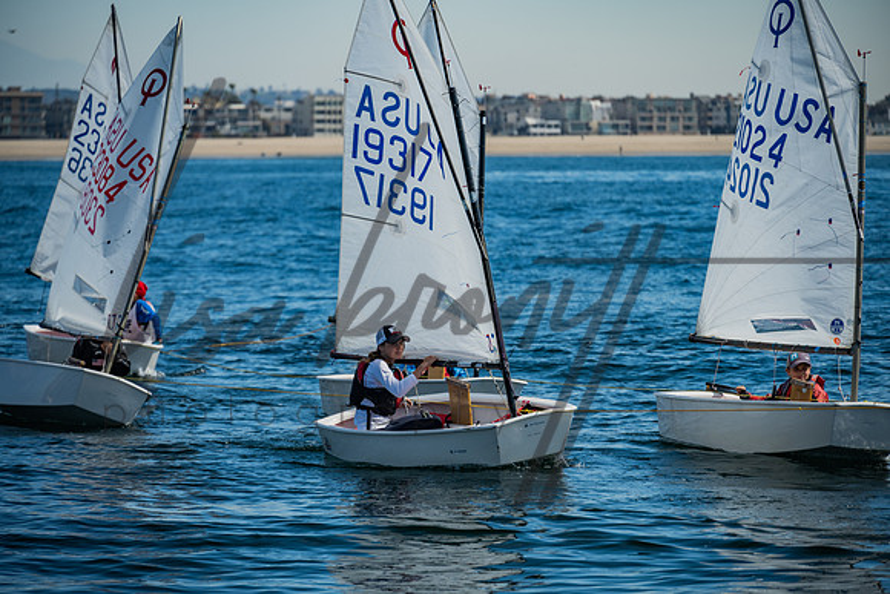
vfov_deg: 6.9
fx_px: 4945
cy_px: 297
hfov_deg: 10.3
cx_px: 445
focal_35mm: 200
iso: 100
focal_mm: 200
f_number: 6.3
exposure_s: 1/320
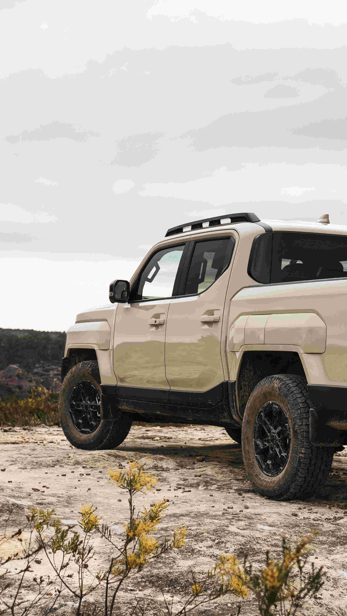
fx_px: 1129
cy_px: 333
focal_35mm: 69
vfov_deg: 30.6
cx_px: 273
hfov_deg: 17.3
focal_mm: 39
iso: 320
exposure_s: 1/320
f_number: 4.5
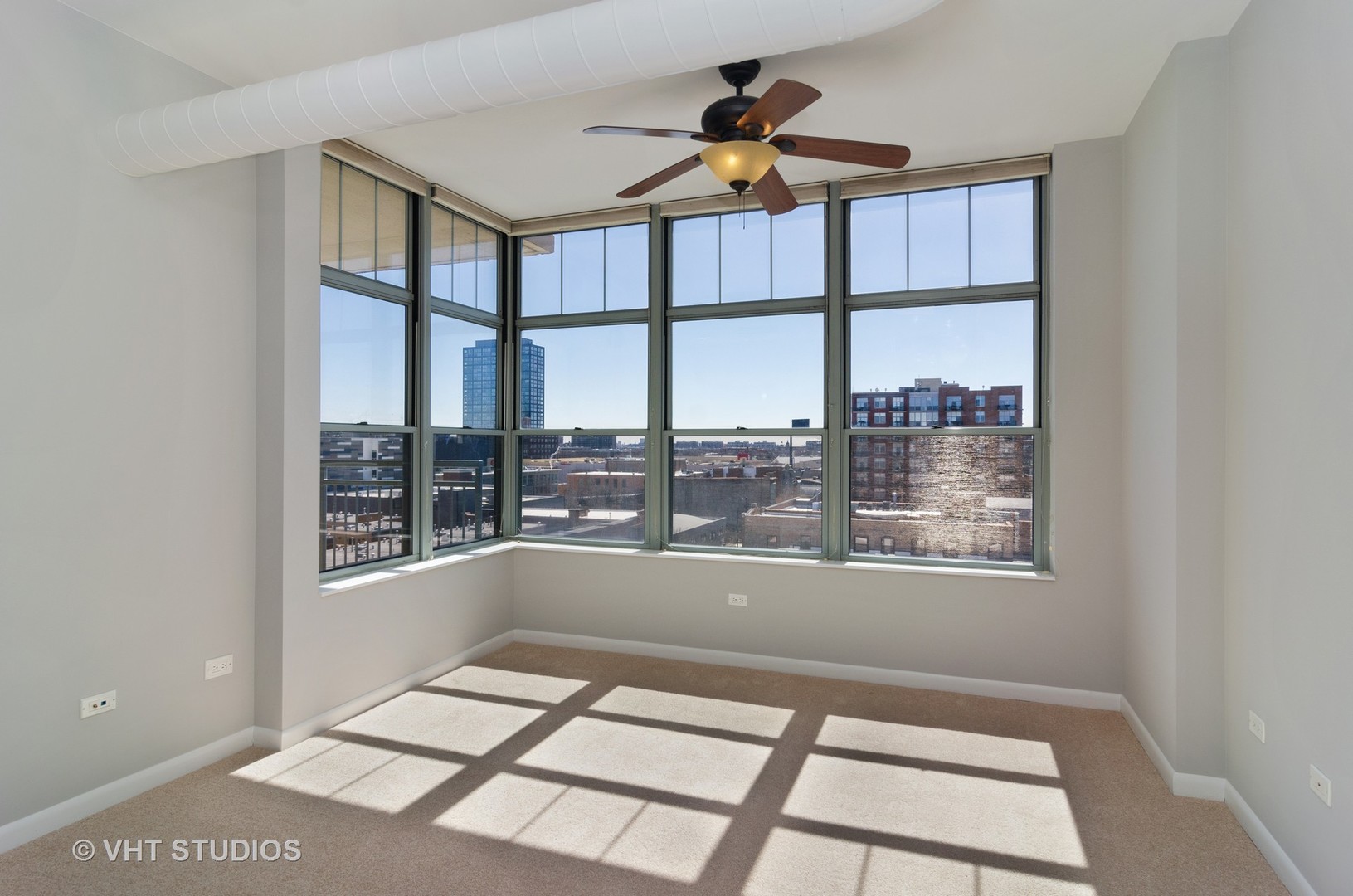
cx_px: 676
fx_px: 675
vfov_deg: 67.1
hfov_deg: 90.1
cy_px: 448
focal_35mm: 18
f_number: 8
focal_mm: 12
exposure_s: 1/250
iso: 200
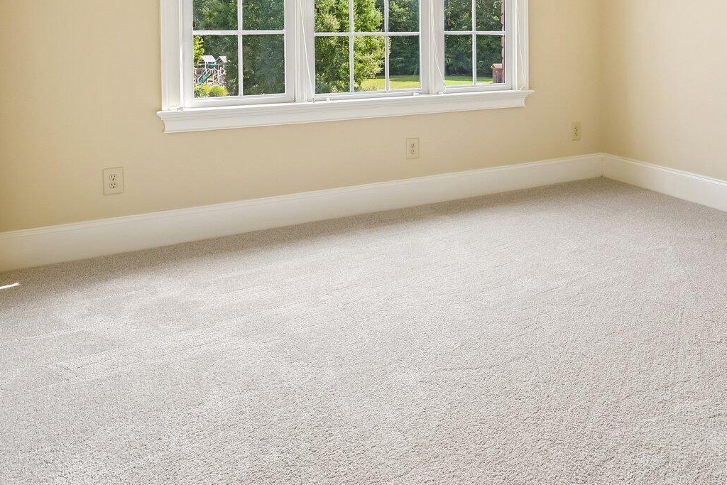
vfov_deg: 42.1
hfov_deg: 64.6
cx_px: 452
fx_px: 565
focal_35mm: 28
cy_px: 37
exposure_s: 1/50
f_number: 8
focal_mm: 14
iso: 100
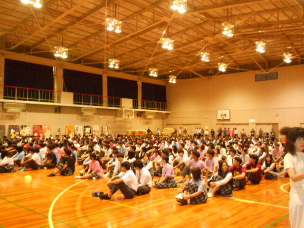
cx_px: 152
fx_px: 299
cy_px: 114
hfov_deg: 54.0
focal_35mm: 34
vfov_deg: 41.8
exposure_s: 1/30
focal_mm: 5.8
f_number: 3.6
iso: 1000
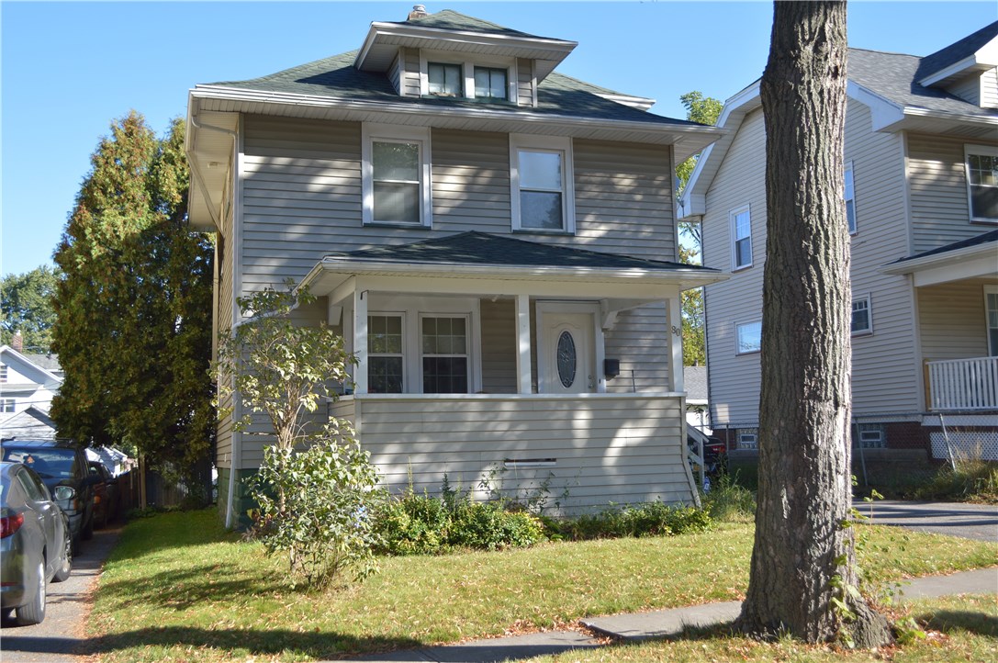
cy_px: 332
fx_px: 997
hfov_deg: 53.2
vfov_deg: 36.8
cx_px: 499
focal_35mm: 36
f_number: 5
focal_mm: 24
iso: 100
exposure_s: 1/200
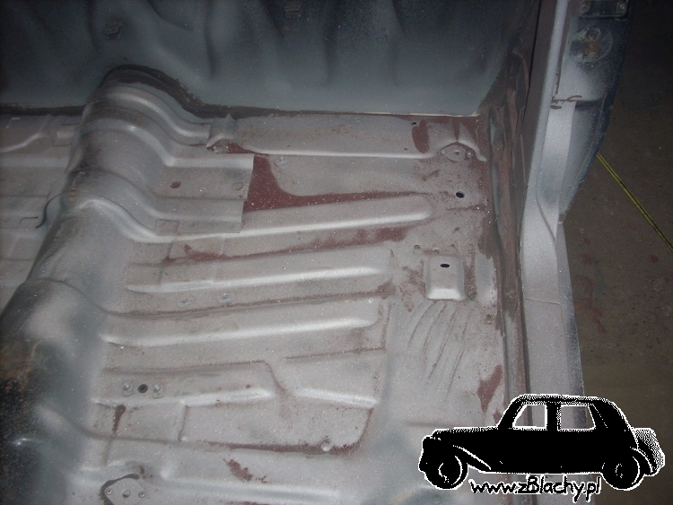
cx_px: 336
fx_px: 720
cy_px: 252
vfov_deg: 38.7
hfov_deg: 50.1
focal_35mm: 37
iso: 100
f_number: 2.8
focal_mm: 6.2
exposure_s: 1/60
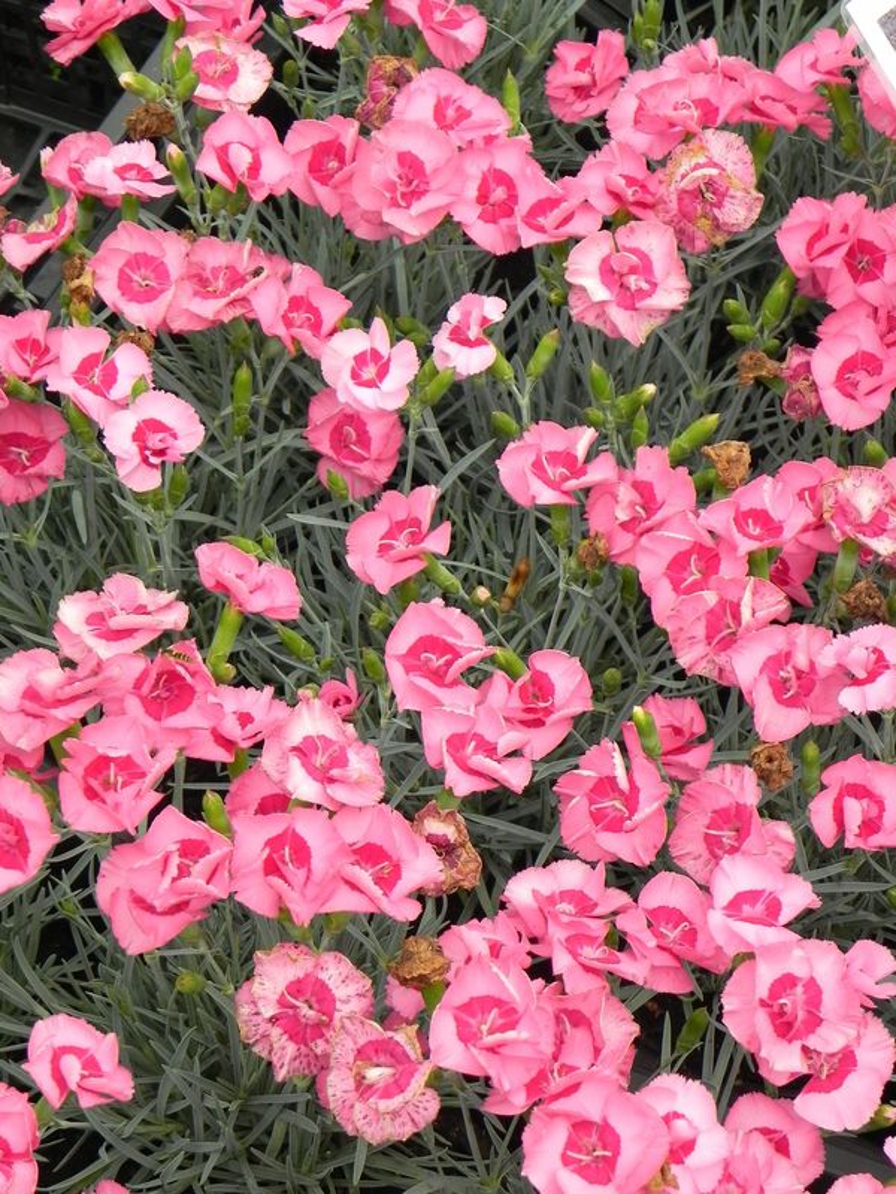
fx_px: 3624
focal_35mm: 105
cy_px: 597
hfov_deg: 14.1
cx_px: 448
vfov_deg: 18.7
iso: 160
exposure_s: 1/160
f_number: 4.5
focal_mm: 18.8
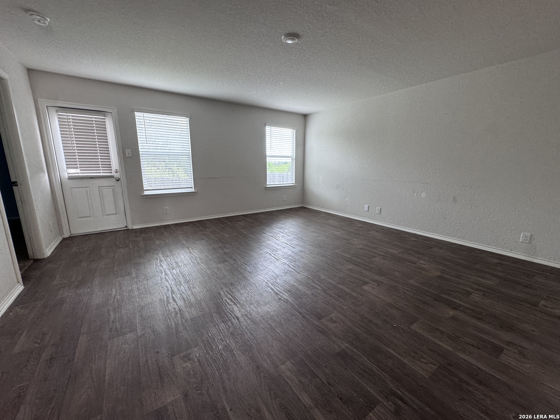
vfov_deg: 85.7
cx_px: 280
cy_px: 210
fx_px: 226
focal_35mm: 14
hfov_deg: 102.1
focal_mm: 2.22
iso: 250
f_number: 2.2
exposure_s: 1/120
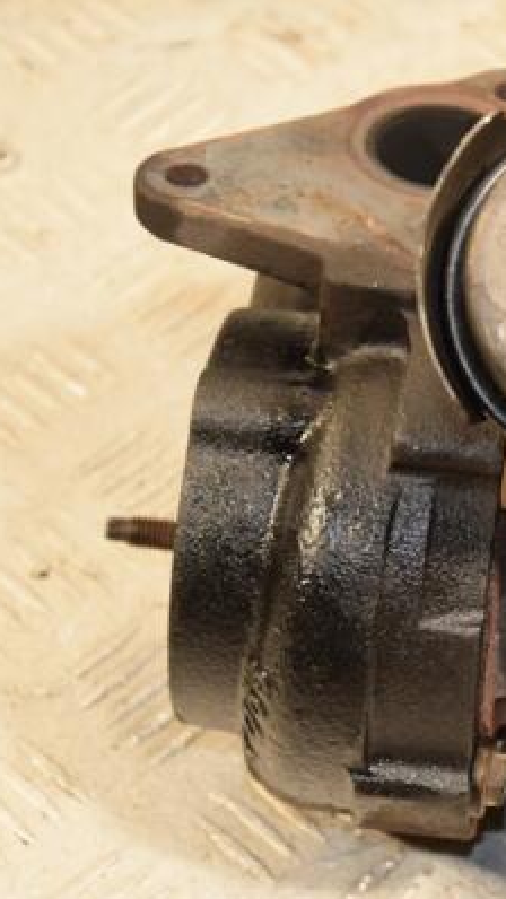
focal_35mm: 147
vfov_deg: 14.6
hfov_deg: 8.2
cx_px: 558
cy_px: 450
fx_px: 3505
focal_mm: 62
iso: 800
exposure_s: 1/125
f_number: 5.3
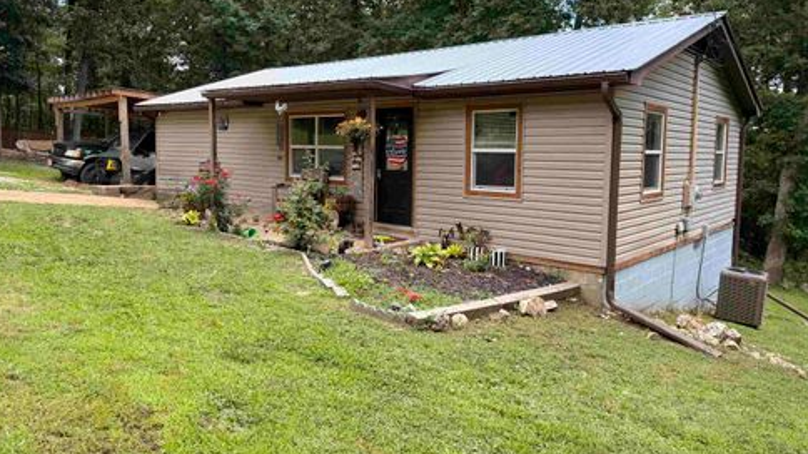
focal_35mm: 27
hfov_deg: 69.9
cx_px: 399
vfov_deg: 42.8
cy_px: 196
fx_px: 578
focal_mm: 6.76
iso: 100
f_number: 1.78
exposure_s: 1/1314
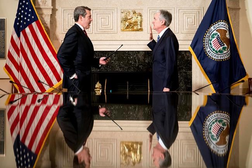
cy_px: 84
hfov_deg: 20.4
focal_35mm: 100
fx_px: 700
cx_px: 126
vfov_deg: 13.7
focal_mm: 100
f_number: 4.5
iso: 8000
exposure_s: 1/250
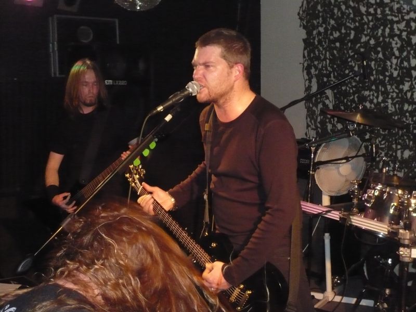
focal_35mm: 58
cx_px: 208
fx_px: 697
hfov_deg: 33.2
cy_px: 156
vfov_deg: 25.2
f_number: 4.1
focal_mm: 9.5
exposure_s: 1/30
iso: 640
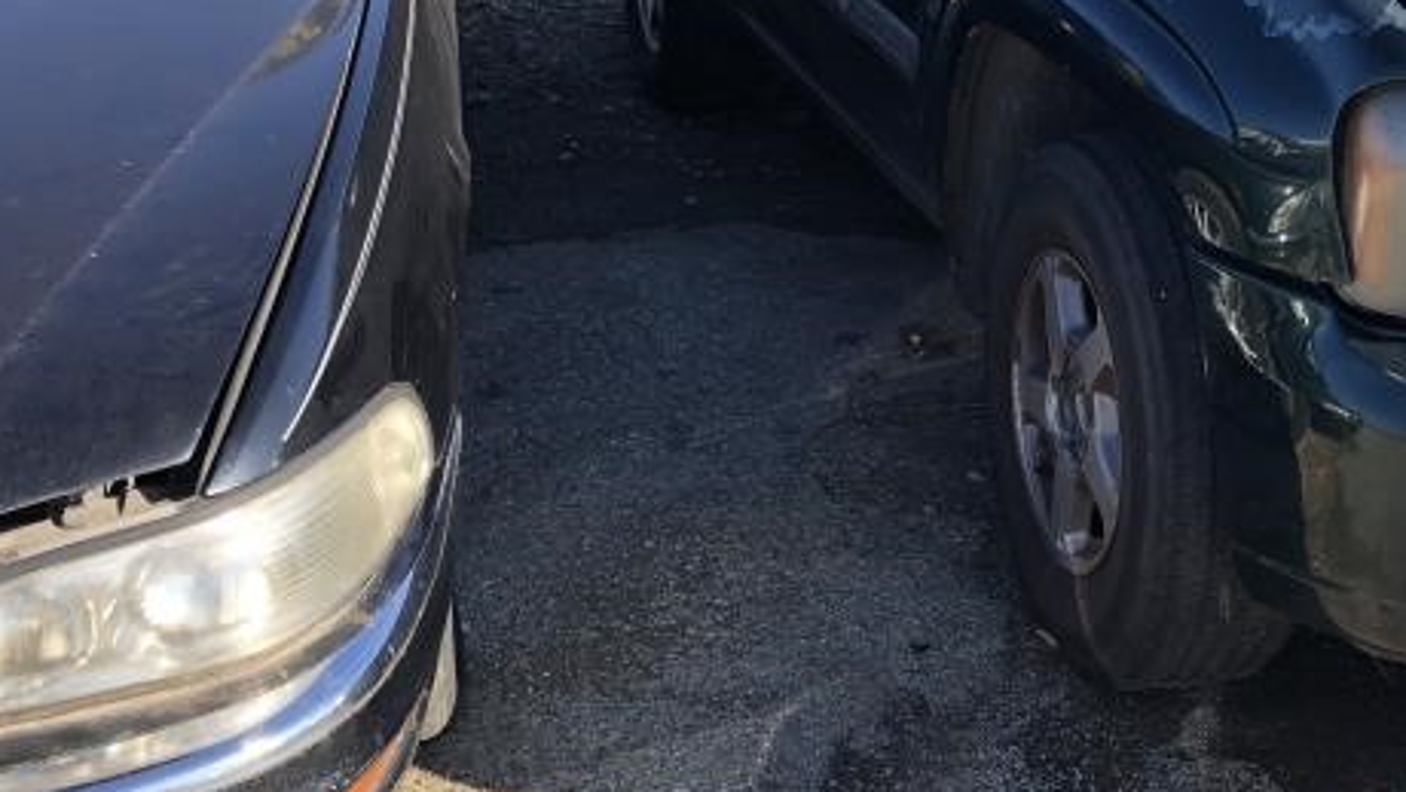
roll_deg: -0.7
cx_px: 1045
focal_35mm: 53
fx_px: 1976
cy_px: 171
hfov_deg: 38.2
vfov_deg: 22.4
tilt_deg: -17.2
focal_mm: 3.99
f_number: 1.8
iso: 20
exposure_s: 1/440
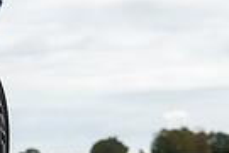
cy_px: 117
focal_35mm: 341
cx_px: -63
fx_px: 2169
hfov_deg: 6.0
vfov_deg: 4.0
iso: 100
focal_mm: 46
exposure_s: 1/1000
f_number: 3.5
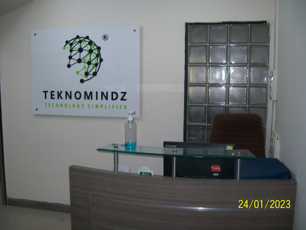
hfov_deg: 51.4
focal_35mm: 36
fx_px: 318
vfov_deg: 39.7
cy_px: 115
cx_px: 153
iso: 80
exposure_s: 1/30
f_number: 2.7
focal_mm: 6
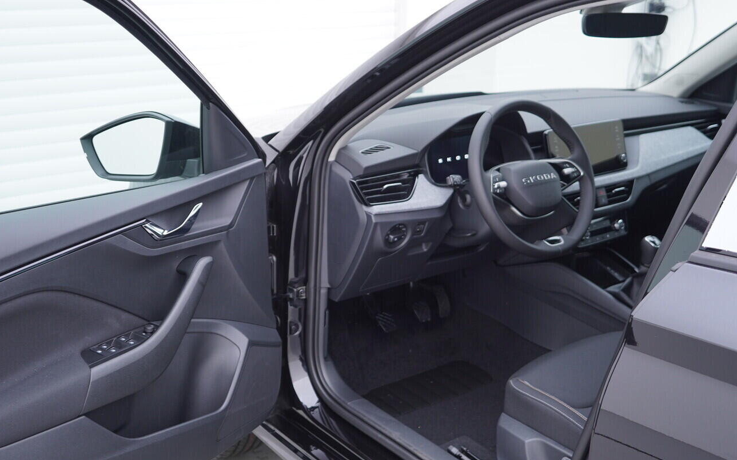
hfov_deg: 48.2
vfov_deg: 31.2
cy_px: 246
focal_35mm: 41
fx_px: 823
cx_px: 334
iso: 125
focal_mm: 24
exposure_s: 1/40
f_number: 2.8
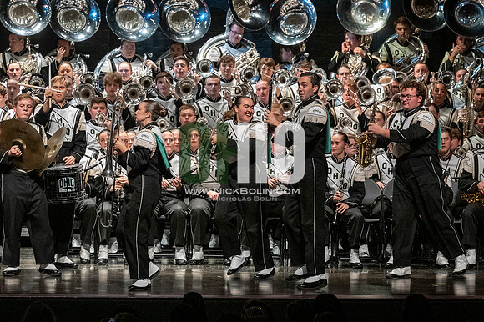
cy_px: 161
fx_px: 2916
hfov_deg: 9.5
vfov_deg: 6.3
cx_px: 242
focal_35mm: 217
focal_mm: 145
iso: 4000
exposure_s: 1/500
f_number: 4
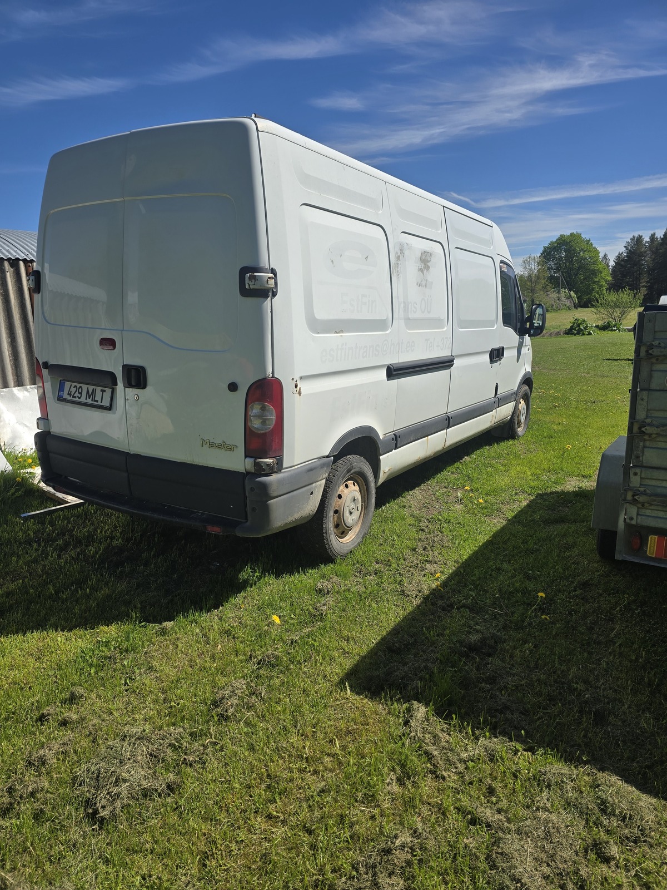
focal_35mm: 23
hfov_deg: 58.9
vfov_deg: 73.9
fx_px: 591
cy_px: 445
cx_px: 334
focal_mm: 6.3
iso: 12
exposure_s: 1/1154
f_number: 1.7
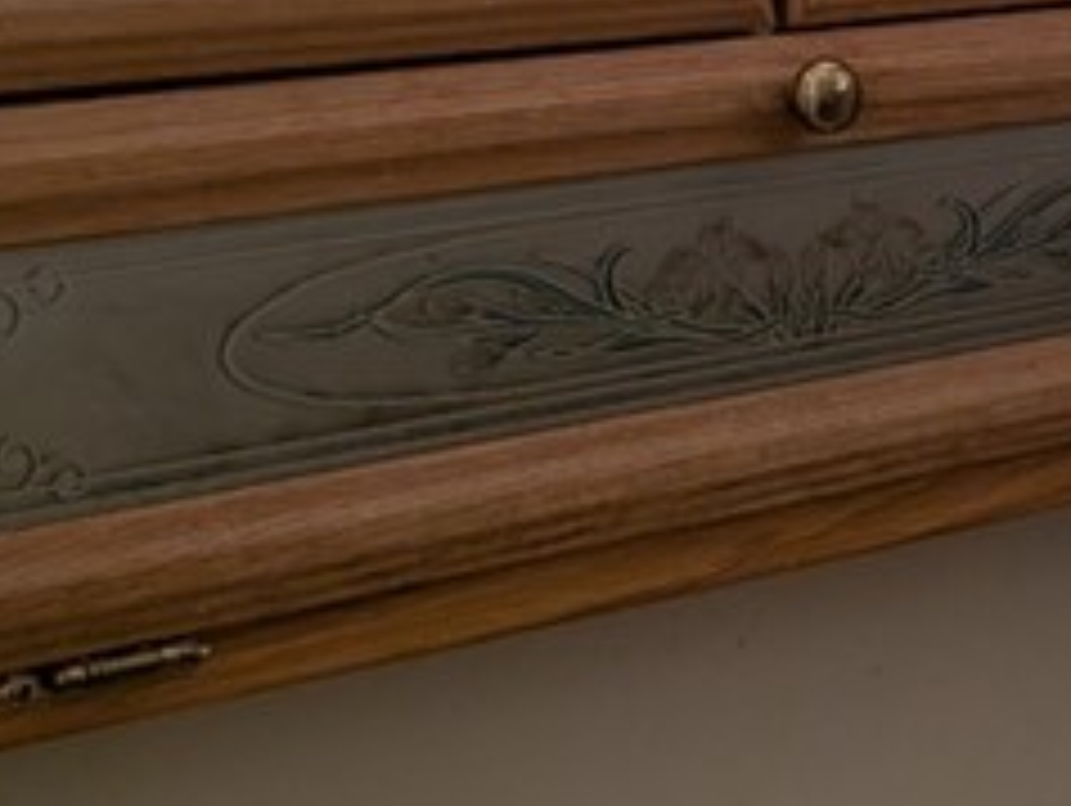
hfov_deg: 17.1
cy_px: 252
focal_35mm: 103
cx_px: 1631
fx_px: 3190
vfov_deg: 14.4
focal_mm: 6.9
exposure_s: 1/99.2
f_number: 1.68
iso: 438
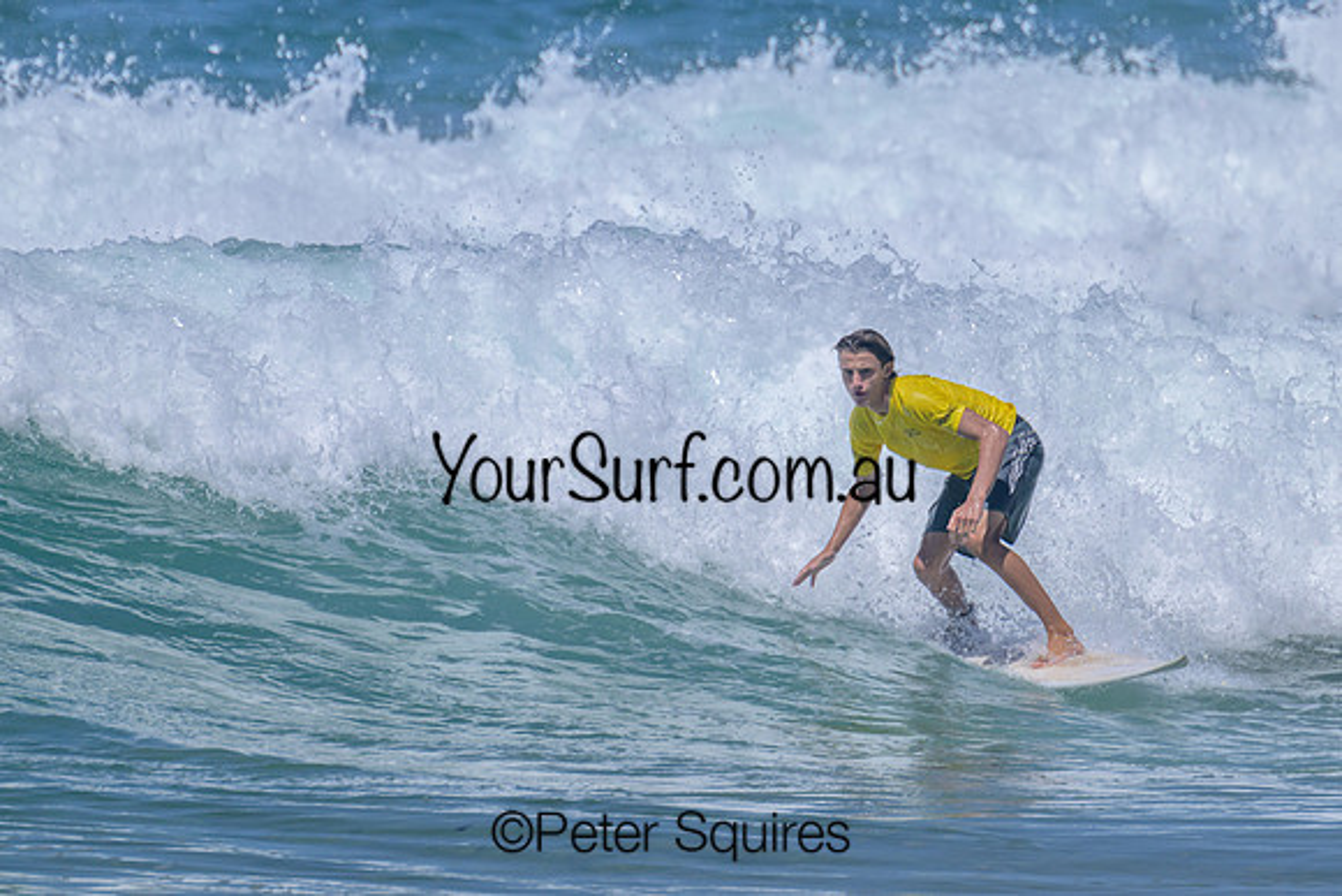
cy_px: 401
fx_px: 32983
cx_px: 742
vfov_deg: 1.6
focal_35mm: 885
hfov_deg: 2.3
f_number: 11
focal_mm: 800
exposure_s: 1/2000
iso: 400
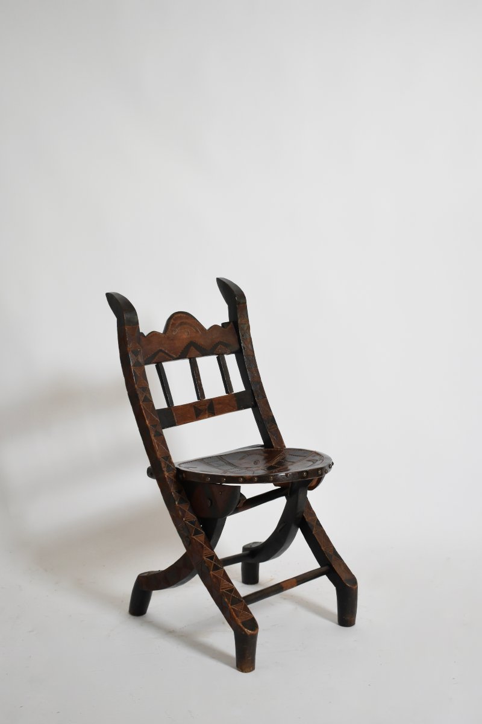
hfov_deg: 29.9
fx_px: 904
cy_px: 362
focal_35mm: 45
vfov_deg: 43.6
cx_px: 241
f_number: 4.2
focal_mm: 30
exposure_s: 1/10
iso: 800
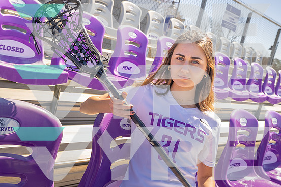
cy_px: 92
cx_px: 143
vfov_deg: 32.6
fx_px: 320
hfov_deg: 47.4
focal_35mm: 41
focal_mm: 39
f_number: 8
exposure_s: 1/125
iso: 100
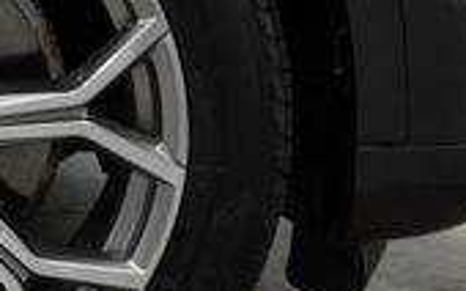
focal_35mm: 161
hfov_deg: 12.7
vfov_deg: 8.1
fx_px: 2043
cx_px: -90
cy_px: 37
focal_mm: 28
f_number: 3.2
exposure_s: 1/40
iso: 200
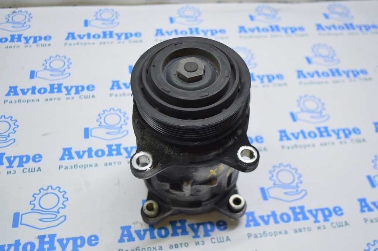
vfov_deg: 33.0
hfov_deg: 48.0
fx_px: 425
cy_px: 126
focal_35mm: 40
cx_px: 189
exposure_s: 1/50
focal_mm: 27
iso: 400
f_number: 4
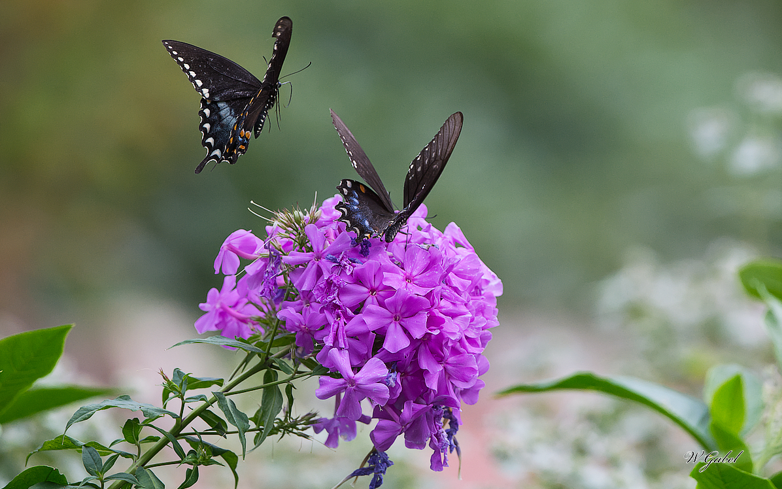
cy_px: 233
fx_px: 10892
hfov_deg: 4.1
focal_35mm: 511
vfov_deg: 2.6
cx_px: 390
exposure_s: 1/3200
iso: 2200
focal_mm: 500
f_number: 7.1
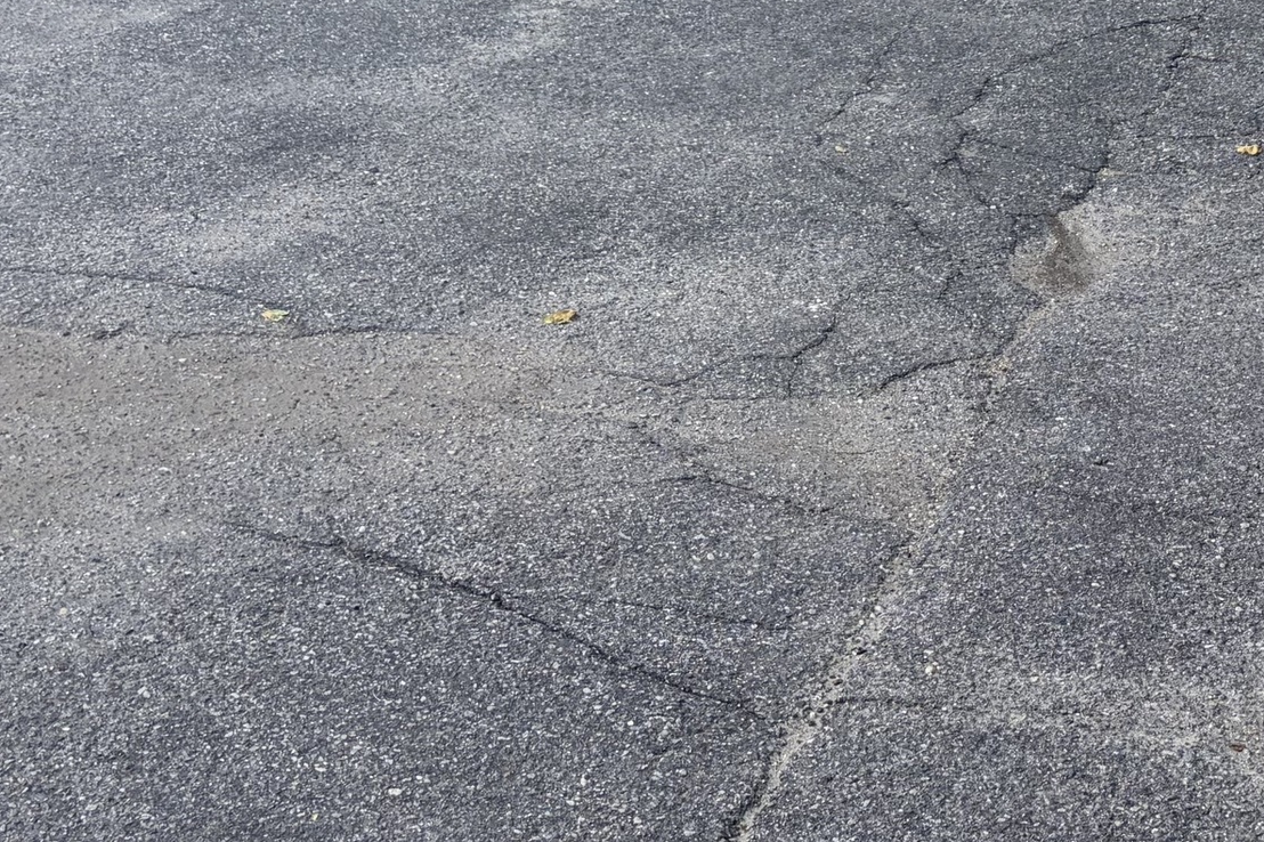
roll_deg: -0.3
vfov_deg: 16.9
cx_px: 837
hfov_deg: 26.9
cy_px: -306
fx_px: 2632
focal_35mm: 75
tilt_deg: -7.3
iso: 64
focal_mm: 5.96
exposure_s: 1/1263
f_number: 1.6
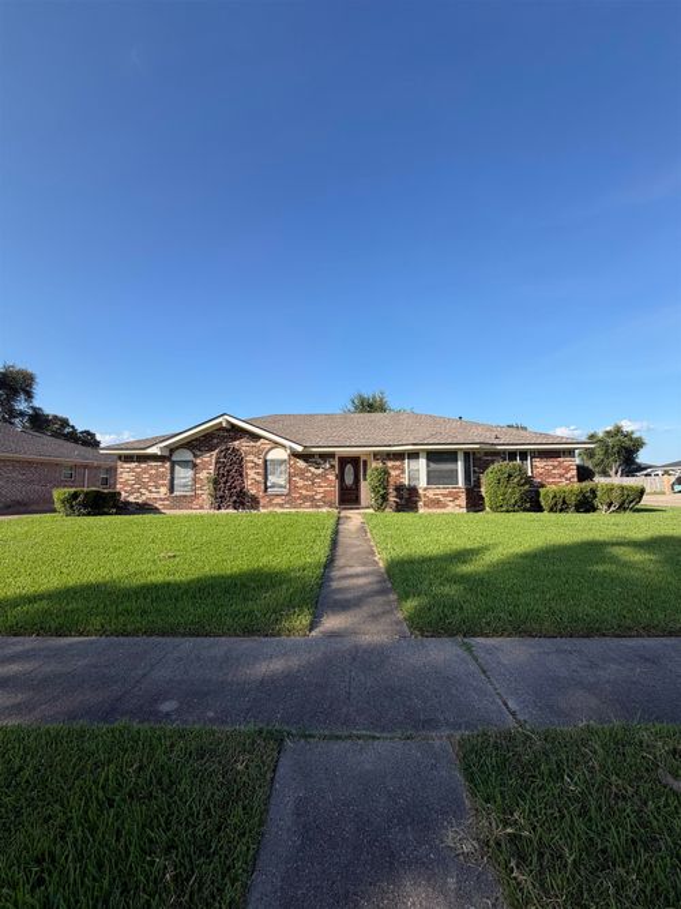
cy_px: 454
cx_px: 340
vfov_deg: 102.1
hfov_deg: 85.7
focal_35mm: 14
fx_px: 367
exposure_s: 1/770
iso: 32
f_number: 2.2
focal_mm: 2.22
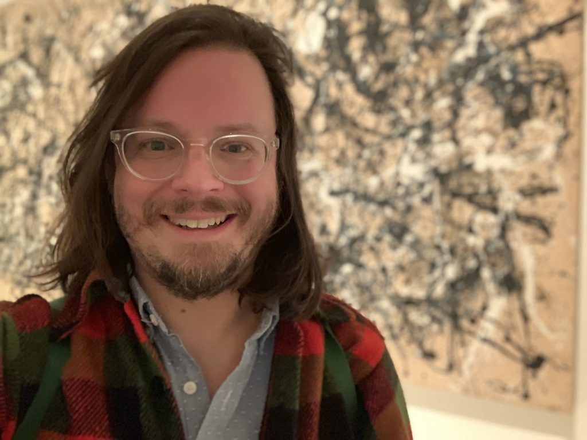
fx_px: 543
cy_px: 220
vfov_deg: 44.2
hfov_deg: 56.8
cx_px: 294
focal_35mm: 32
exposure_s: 1/17
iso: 500
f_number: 2.2
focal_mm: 2.87
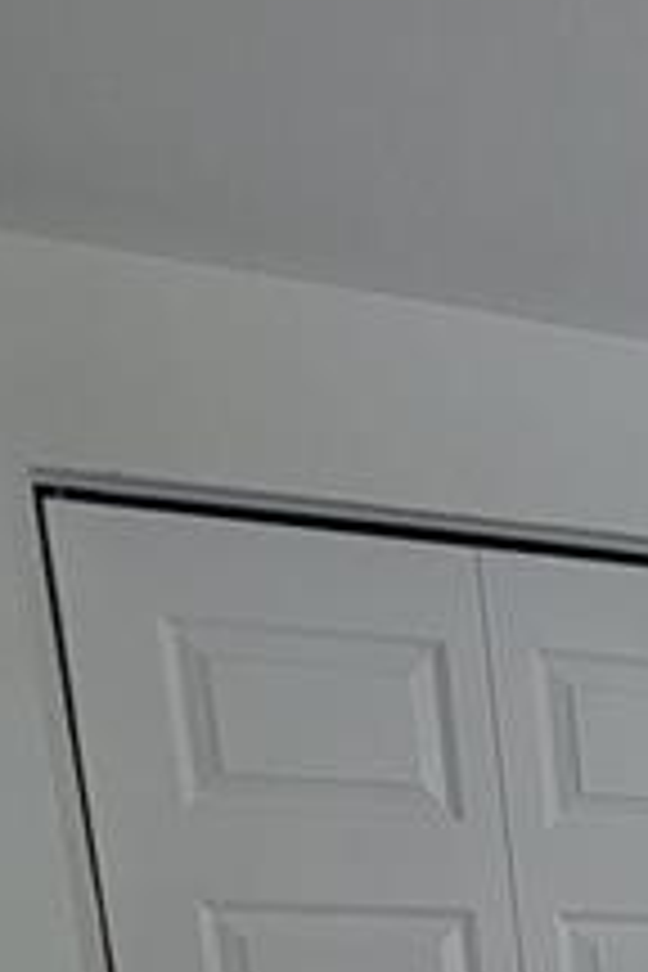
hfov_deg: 12.9
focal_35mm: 75
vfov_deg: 20.9
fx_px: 2025
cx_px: 1642
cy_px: 1620
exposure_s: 1/60
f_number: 2.2
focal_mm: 2.2
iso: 80
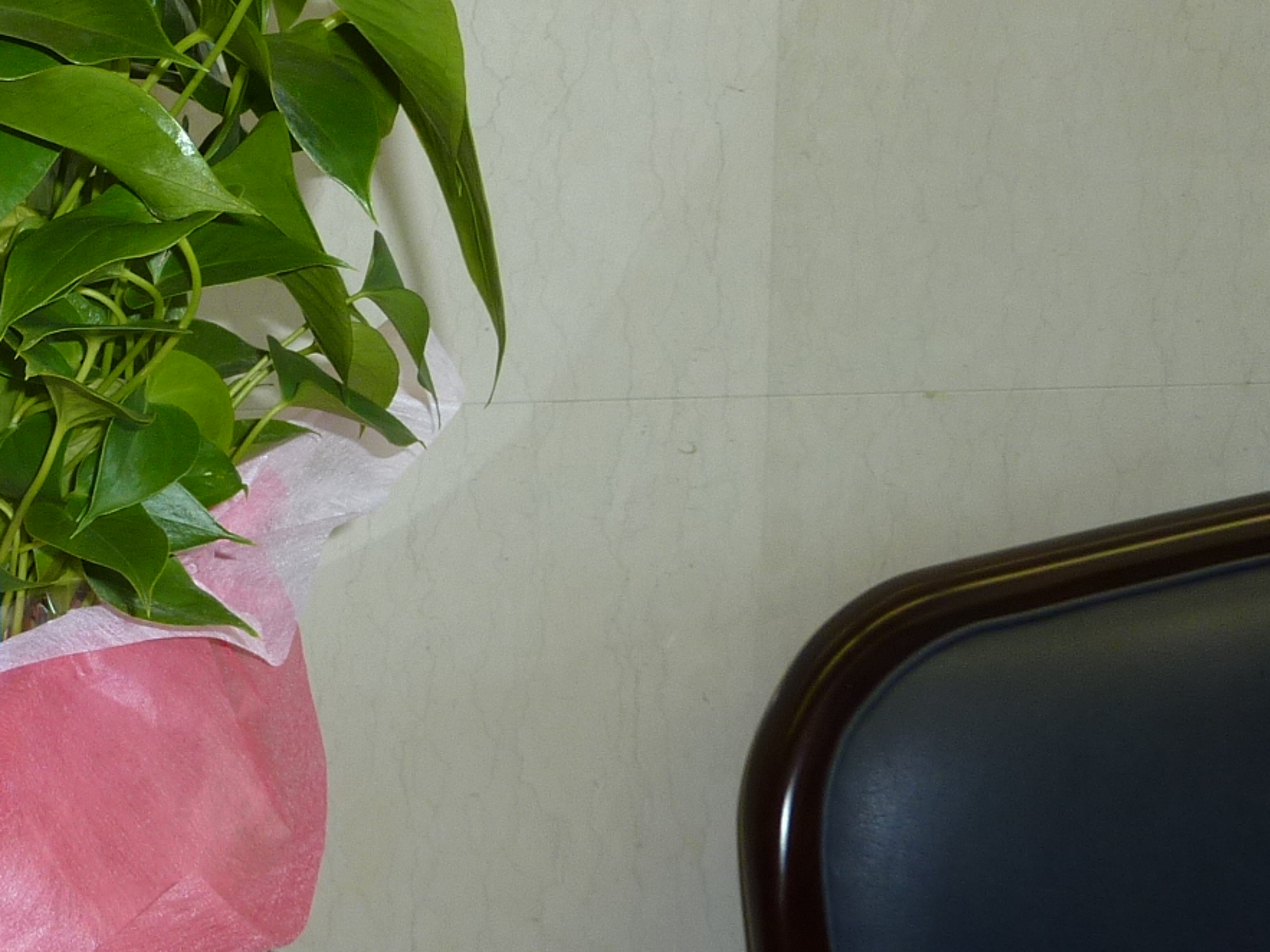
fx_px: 2128
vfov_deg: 25.2
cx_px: 53
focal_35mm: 58
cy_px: 416
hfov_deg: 31.2
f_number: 3.3
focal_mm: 4.1
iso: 100
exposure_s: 1/30
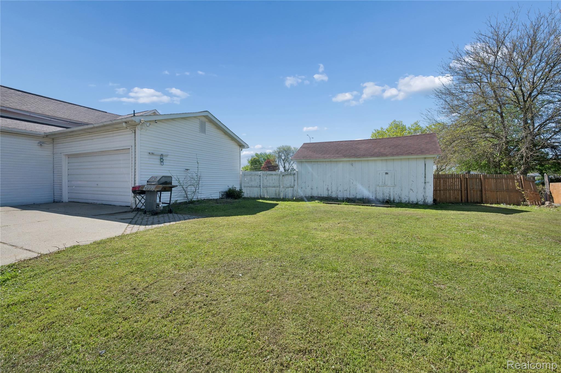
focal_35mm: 14
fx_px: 218
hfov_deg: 104.3
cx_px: 280
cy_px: 186
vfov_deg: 81.1
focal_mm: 14
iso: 640
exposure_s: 1/2000
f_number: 8
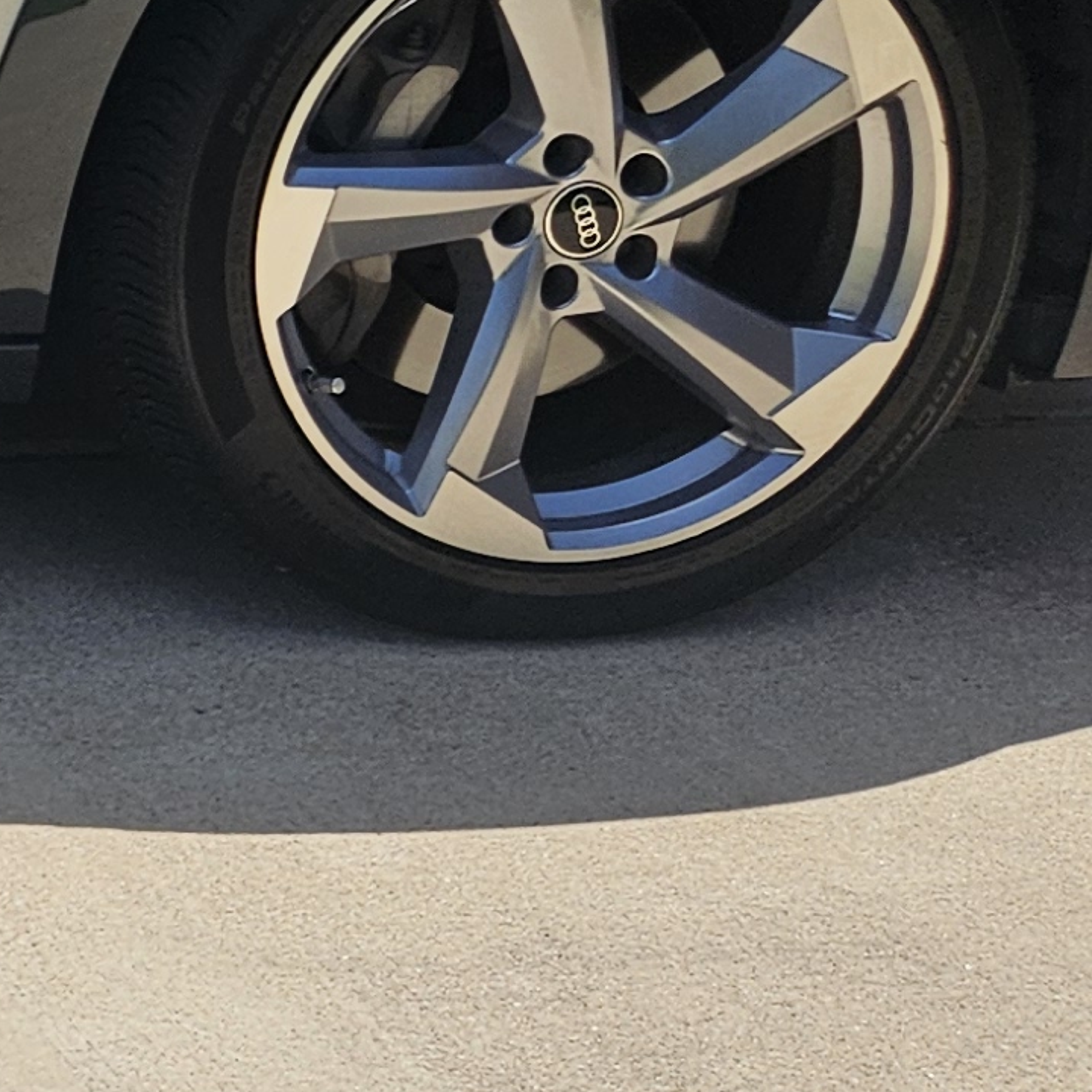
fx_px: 4033
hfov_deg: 12.3
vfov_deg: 14.8
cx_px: -1527
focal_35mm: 113
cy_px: -306
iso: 25
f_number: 1.8
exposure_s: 1/2321
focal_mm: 5.4
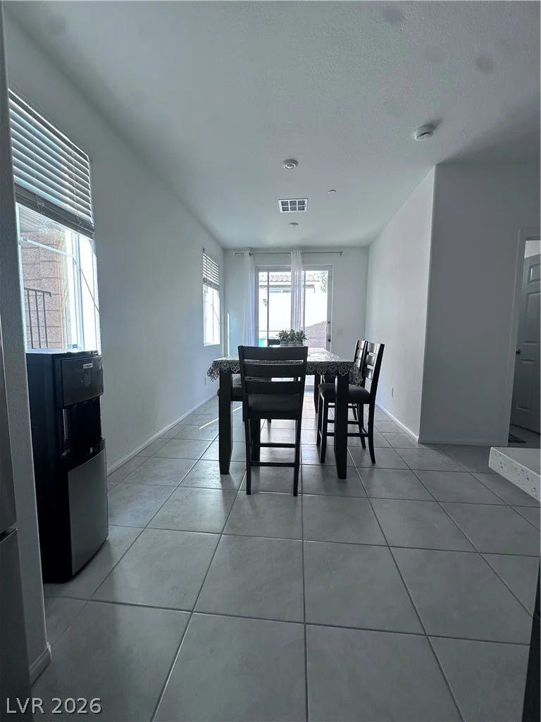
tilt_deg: -4.7
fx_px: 292
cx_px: 270
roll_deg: -0.8
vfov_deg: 102.1
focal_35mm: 14
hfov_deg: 85.7
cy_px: 361
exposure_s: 1/99
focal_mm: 2.22
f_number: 2.2
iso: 64
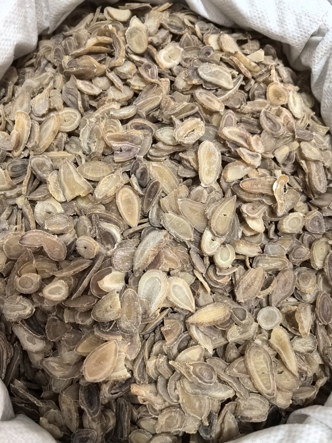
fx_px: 345
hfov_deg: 51.3
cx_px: 166
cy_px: 222
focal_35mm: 27
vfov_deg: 65.3
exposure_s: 1/100
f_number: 2
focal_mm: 6.35
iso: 640
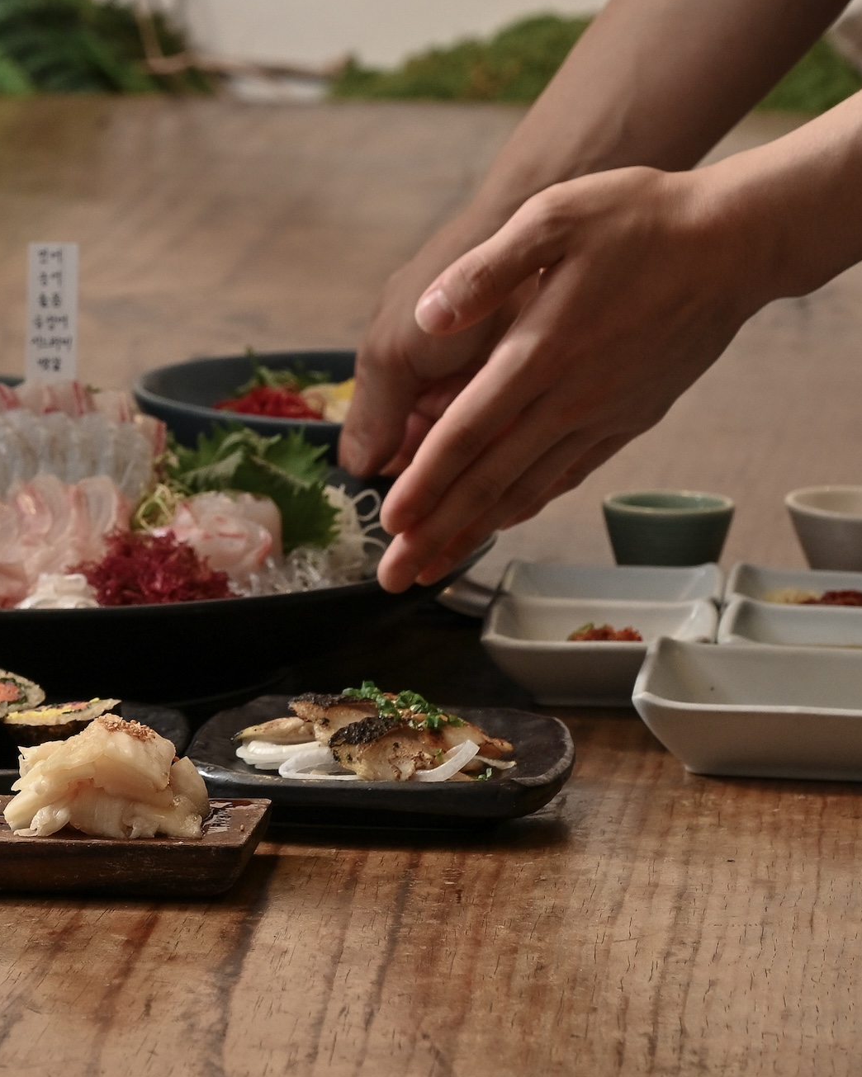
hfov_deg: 7.5
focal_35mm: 205
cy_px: 491
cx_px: -8
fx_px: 6537
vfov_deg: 9.4
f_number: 8
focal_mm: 95
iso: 800
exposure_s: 1/125
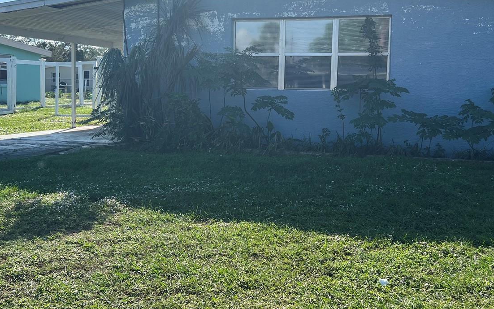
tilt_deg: -3.4
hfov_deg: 49.2
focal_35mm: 40
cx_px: 268
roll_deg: -1.1
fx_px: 539
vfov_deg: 31.8
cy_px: 110
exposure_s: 1/4115
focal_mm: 5.7
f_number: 1.5
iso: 50
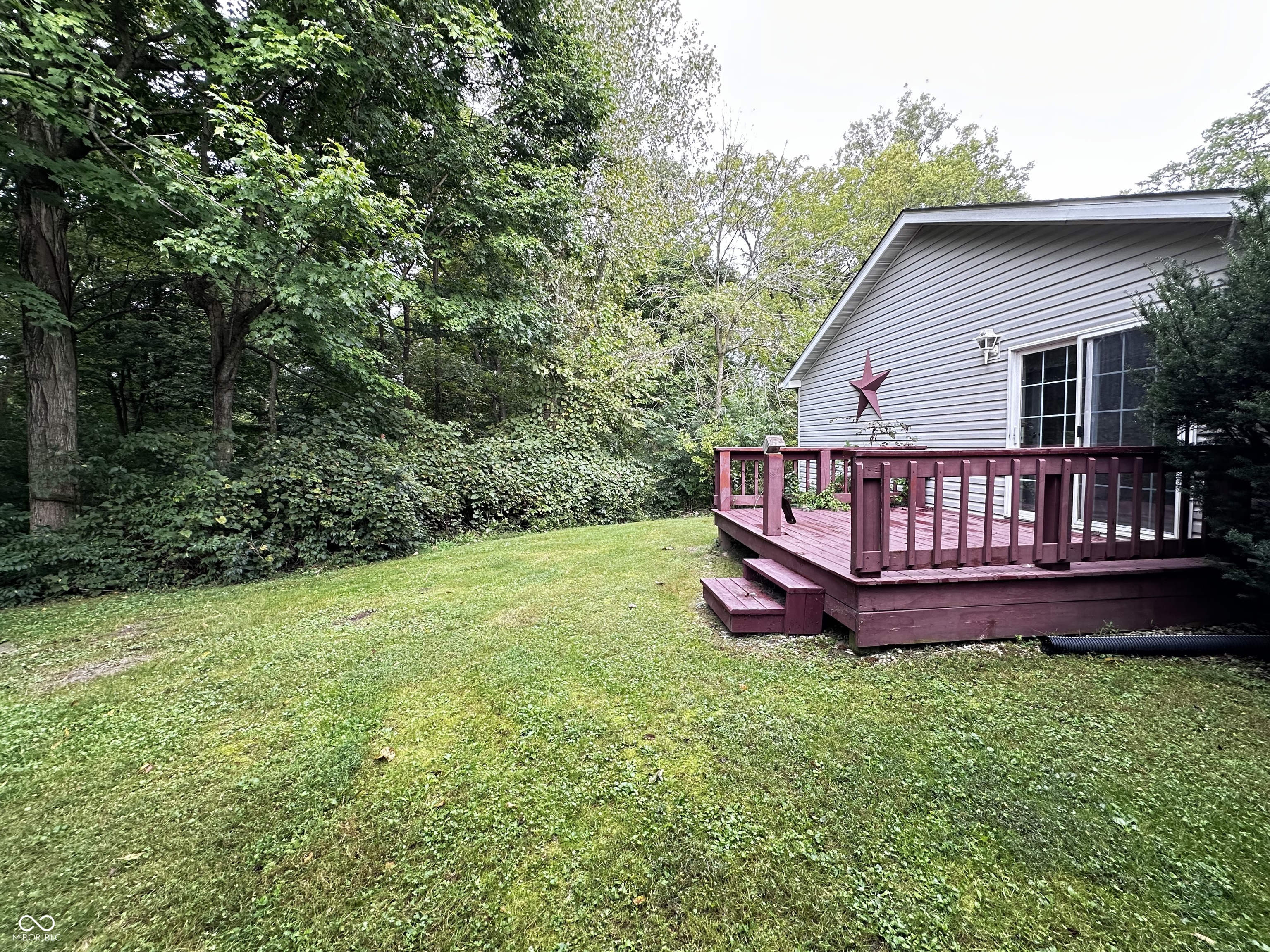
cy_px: 476
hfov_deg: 102.1
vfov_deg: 85.7
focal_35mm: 14
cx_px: 635
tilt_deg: -2.6
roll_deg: +0.6
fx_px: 514
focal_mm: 2.22
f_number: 2.2
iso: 160
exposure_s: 1/99
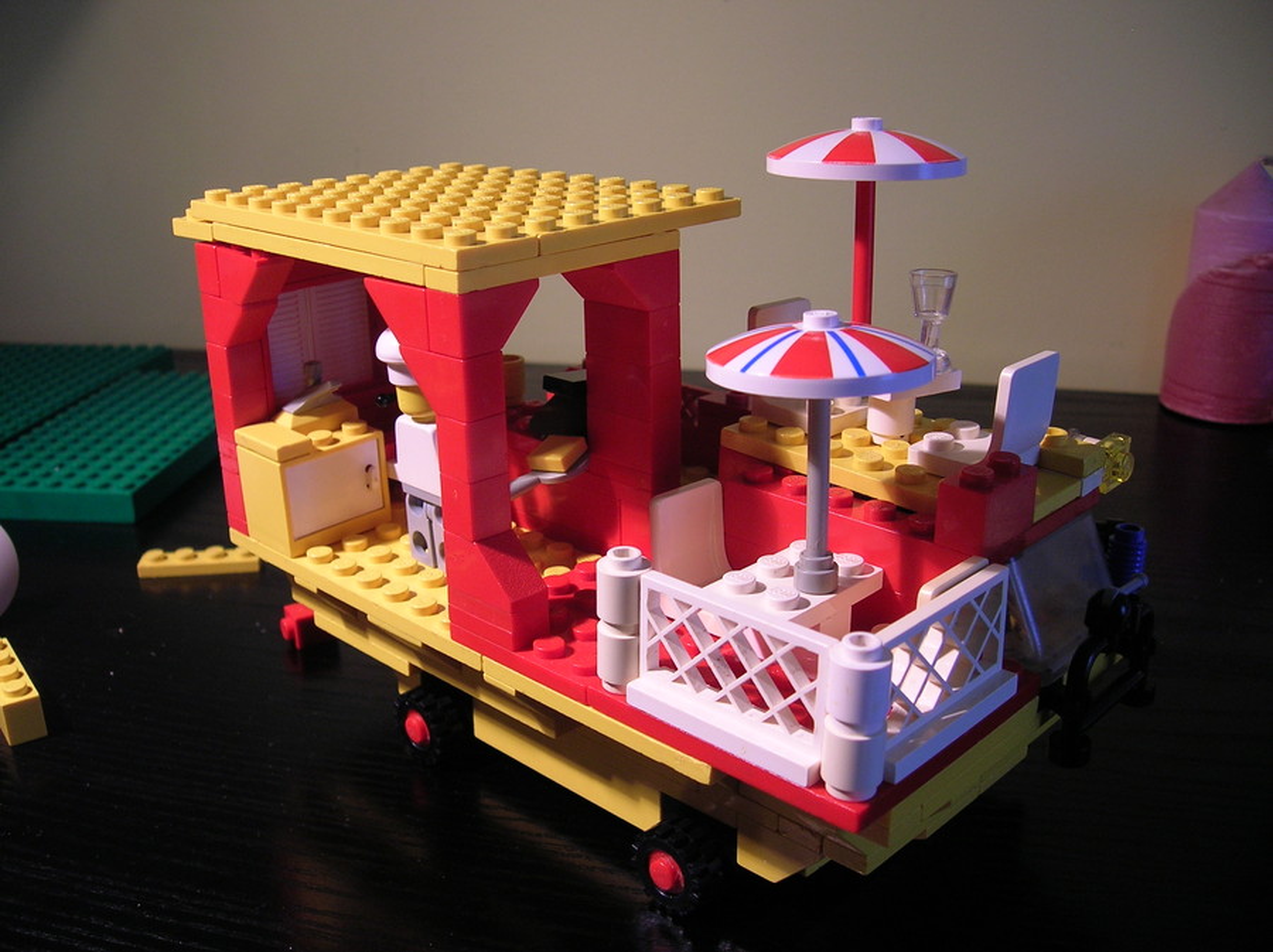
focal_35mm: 34
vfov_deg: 41.7
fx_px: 1249
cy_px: 476
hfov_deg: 54.0
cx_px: 636
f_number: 2.9
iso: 50
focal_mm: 5.7
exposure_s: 1/12
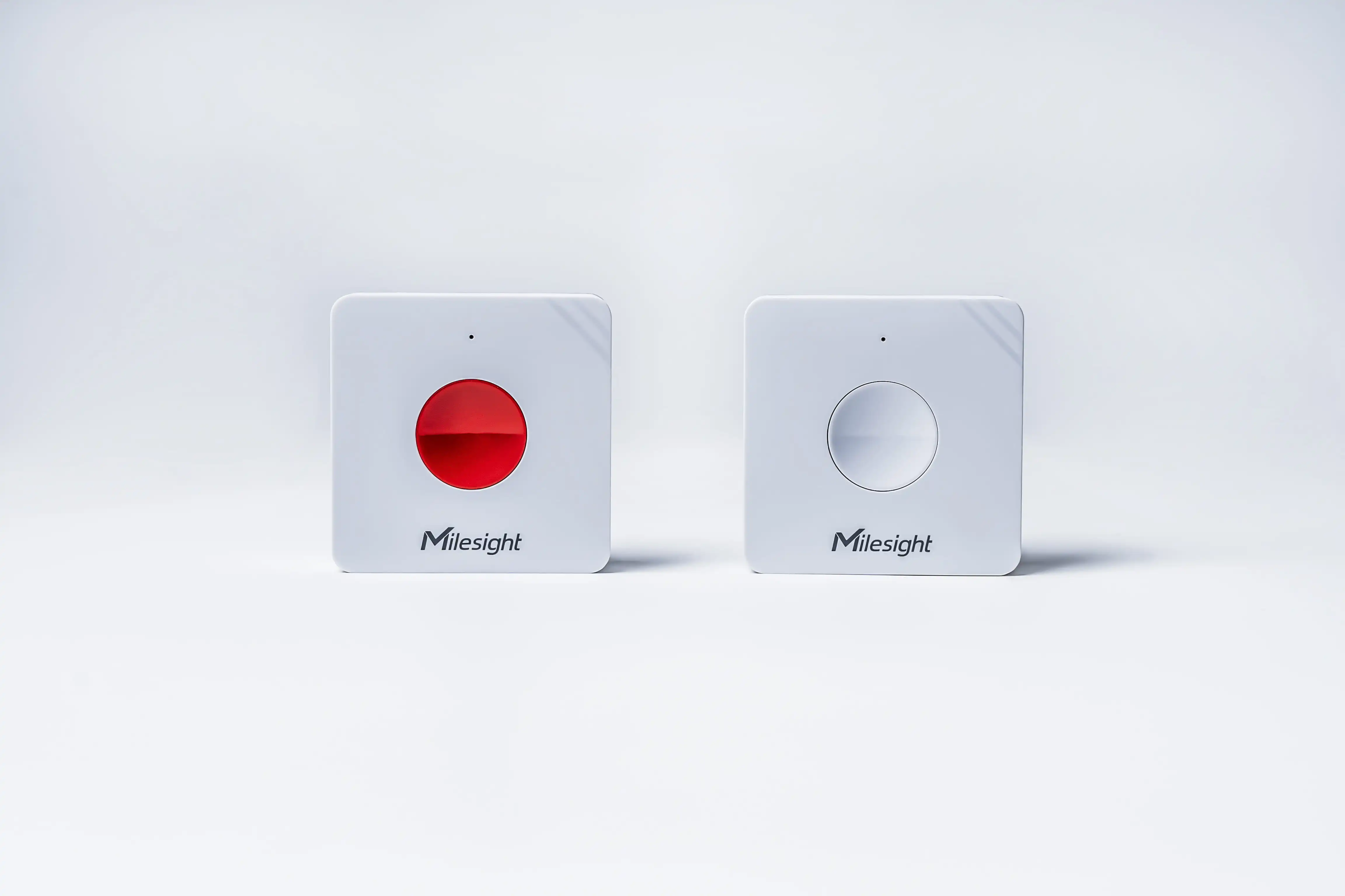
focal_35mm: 65
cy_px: 448
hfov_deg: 31.0
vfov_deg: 20.9
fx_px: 2428
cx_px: 672
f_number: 10
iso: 400
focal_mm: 43.9
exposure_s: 1/50
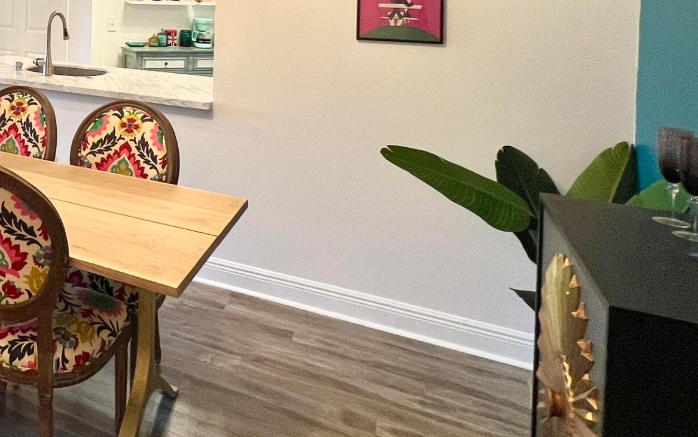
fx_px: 647
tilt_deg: -1.5
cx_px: -54
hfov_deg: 44.5
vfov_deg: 33.7
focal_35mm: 34
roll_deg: -0.9
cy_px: -13
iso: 160
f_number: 1.8
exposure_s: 1/60
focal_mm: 1.57
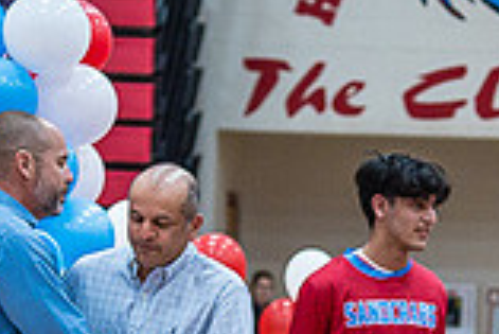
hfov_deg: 7.4
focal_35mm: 277
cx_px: 346
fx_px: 3843
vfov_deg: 5.0
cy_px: 375
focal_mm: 75
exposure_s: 1/320
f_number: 4
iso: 2000
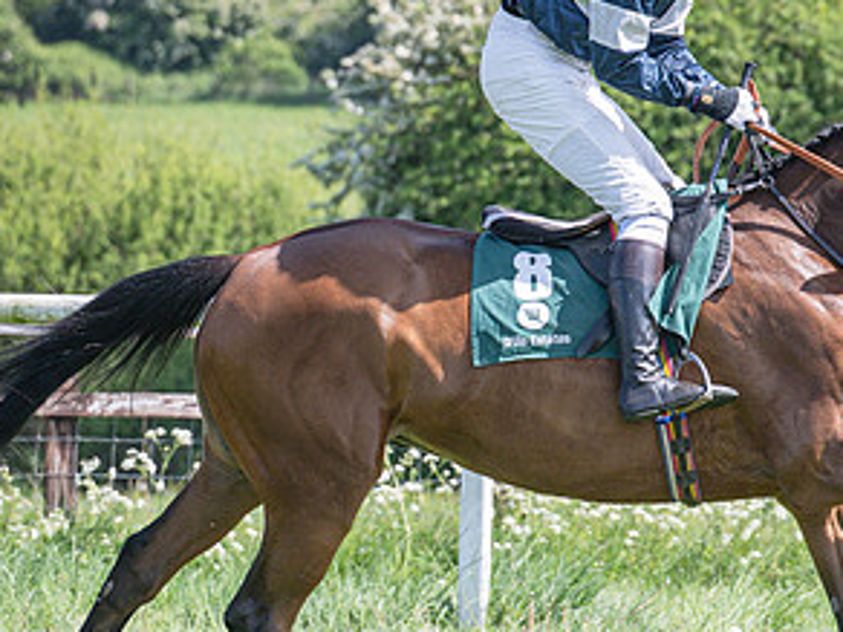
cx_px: 530
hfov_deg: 4.8
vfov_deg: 3.6
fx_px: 9985
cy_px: 368
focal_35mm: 410
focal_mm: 120
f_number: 4.5
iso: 400
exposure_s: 1/1600
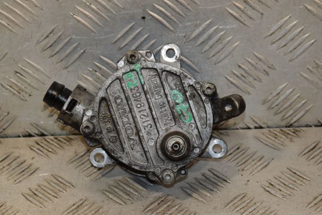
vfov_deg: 9.1
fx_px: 1356
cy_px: 117
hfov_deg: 13.5
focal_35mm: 152
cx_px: 163
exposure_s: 1/200
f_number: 6.3
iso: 800
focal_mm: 85
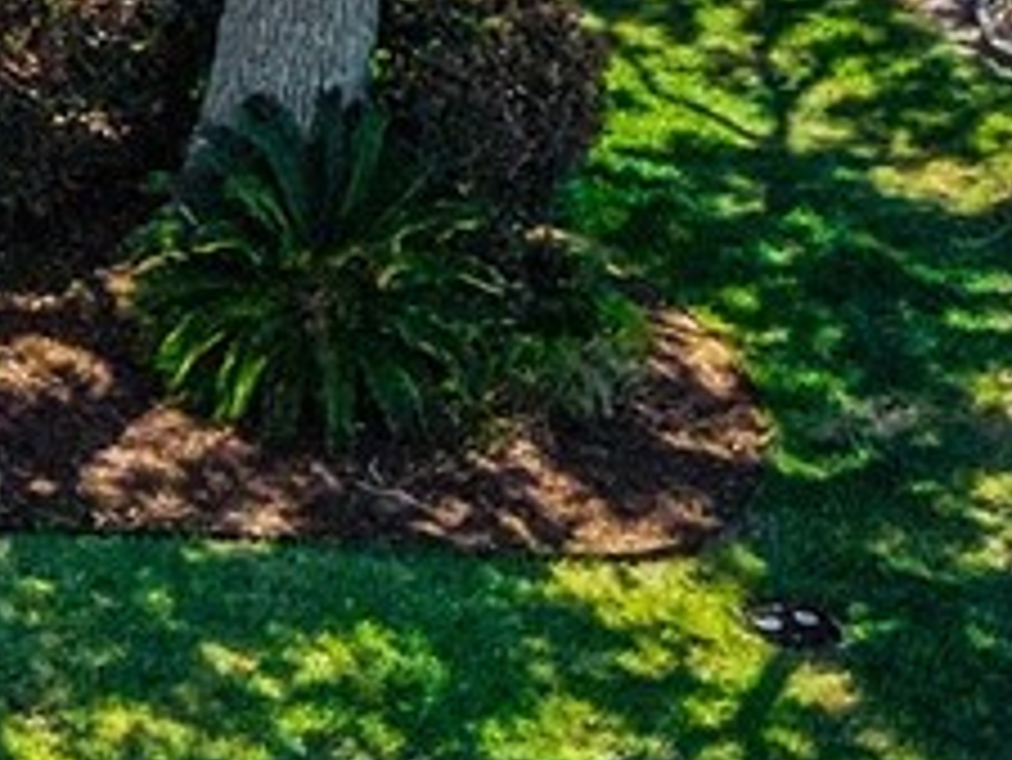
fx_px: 14538
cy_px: -630
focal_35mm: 497
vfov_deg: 3.0
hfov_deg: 3.9
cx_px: -2154
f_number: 2.8
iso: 190
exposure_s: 1/500
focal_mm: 19.35
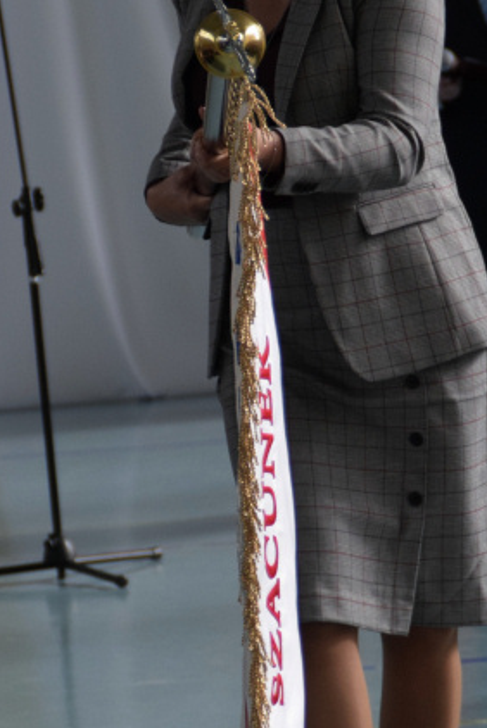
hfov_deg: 3.8
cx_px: 290
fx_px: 7252
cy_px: 362
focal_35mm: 358
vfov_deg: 5.8
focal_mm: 112
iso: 1250
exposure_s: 1/500
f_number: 6
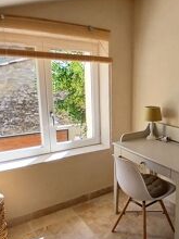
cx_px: 152
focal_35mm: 33
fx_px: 228
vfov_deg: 55.2
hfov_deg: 40.5
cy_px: 135
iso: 50
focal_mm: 1.4
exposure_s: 1/123
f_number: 2.2
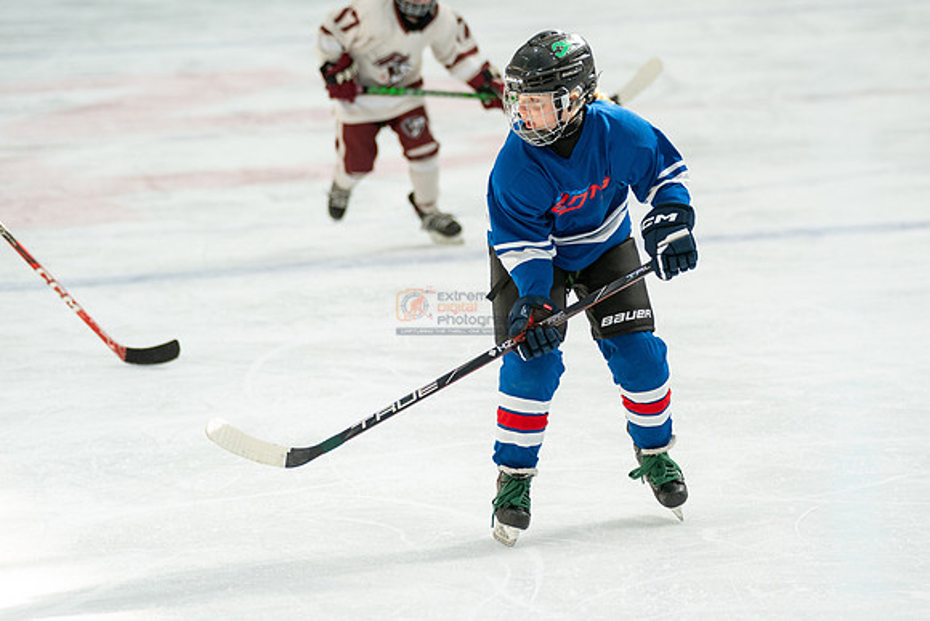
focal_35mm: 236
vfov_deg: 5.8
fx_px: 6104
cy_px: 310
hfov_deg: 8.7
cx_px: 591
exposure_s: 1/1600
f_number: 3.5
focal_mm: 186
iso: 1600
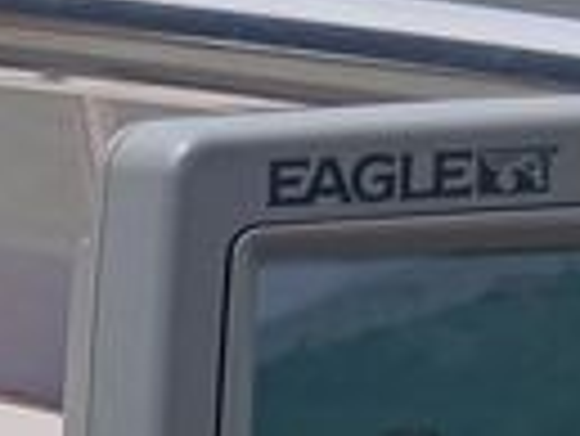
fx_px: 3371
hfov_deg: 9.3
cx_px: -540
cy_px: 953
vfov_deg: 7.1
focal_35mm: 201
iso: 20
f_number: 1.8
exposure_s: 1/417
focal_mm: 3.98
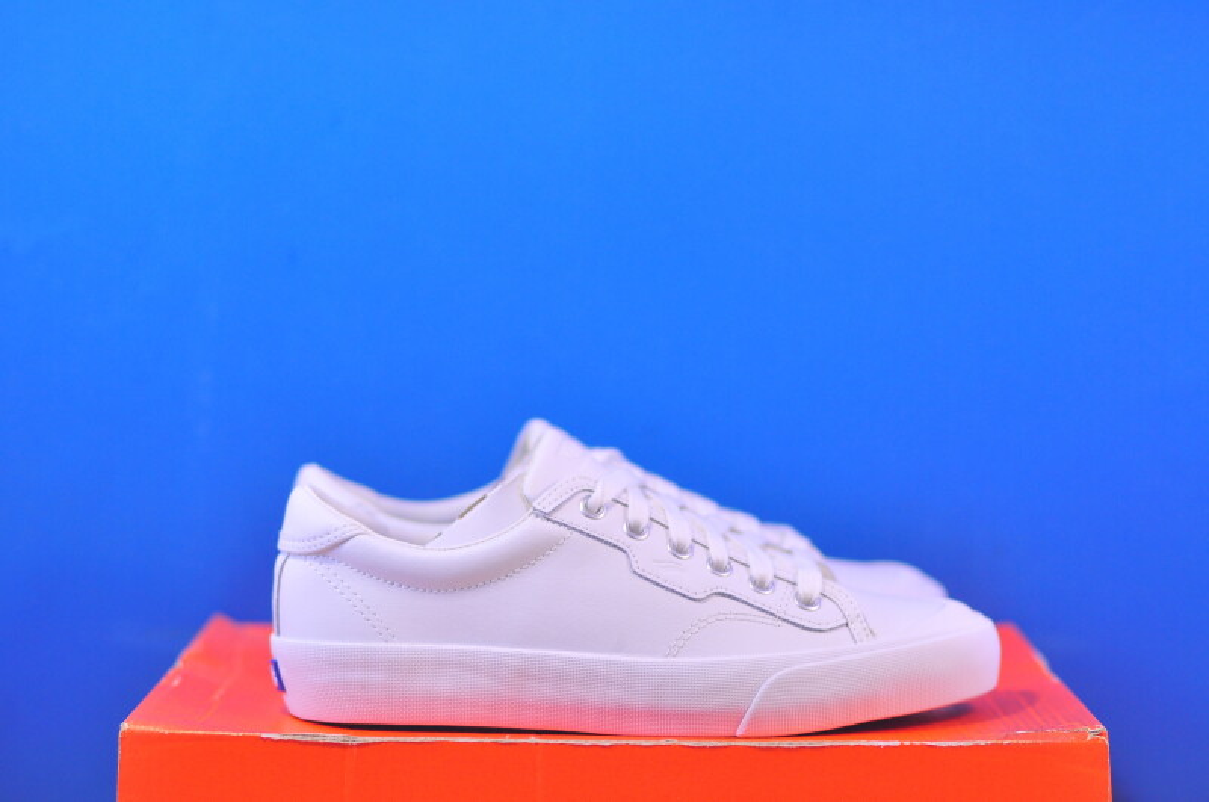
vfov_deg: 18.1
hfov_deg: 27.0
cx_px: 604
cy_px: 401
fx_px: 2515
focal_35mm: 75
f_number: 2.2
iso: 250
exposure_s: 1/320
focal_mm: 50
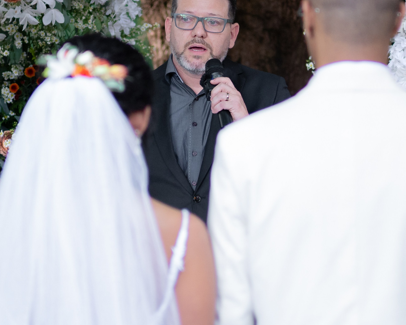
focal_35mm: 99
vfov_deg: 15.5
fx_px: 1190
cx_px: 201
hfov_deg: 19.4
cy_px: 103
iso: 1000
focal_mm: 35
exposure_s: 1/320
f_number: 1.4
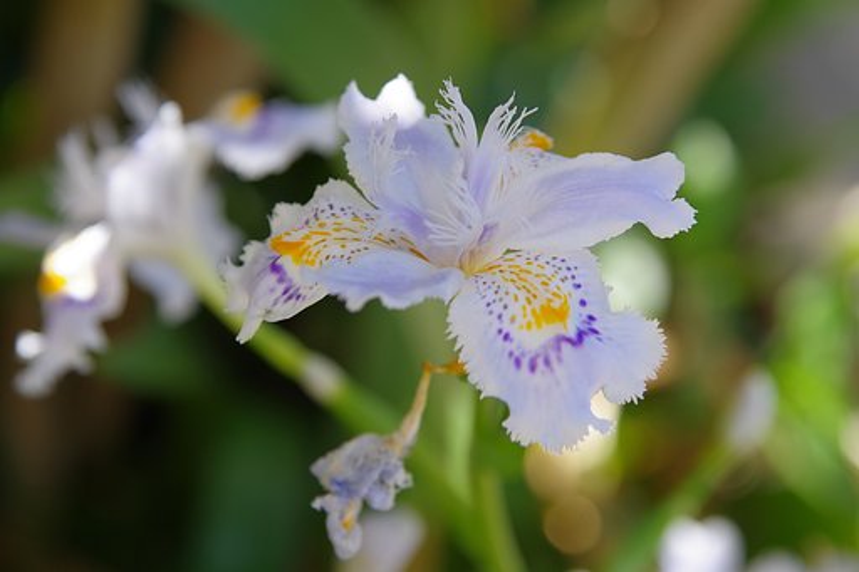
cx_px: 430
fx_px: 2504
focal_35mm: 105
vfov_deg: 13.0
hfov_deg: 19.5
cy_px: 286
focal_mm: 70
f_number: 5
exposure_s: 1/200
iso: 200
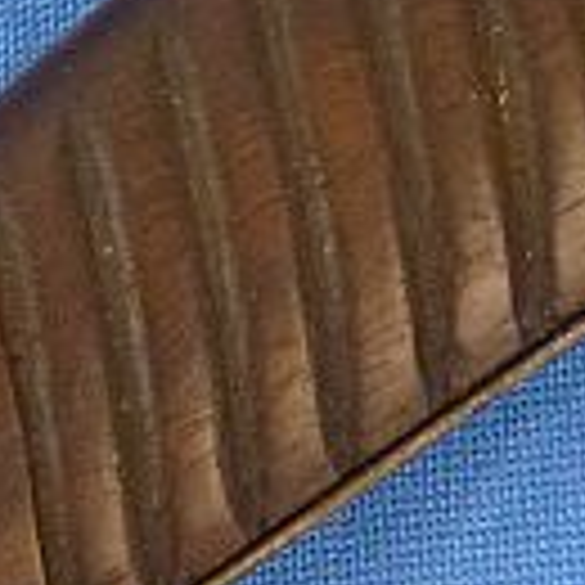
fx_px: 5392
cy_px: 198
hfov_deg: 6.2
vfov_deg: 6.2
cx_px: 112
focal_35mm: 282
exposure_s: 1/80
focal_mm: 9.4
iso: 400
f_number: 4.3
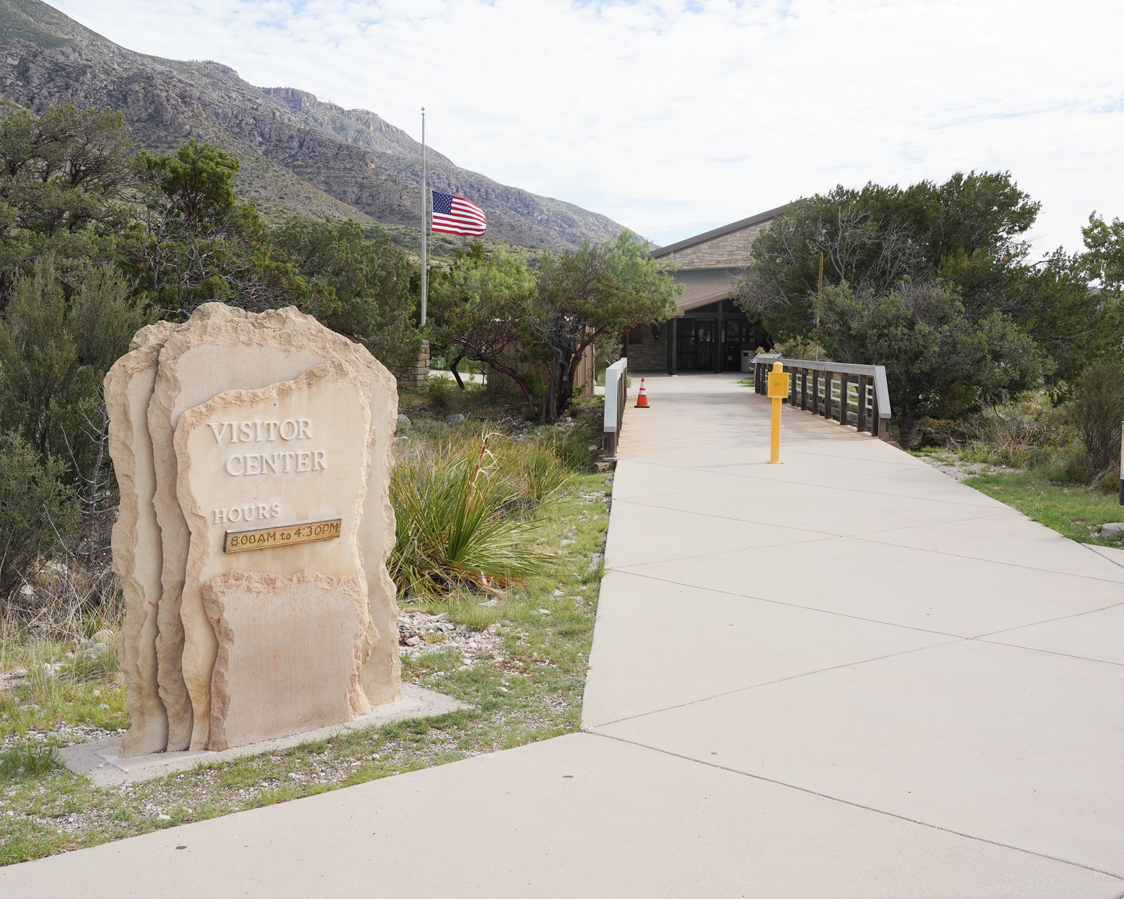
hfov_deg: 43.8
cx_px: 556
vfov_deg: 35.7
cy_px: 448
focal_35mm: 42
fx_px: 1397
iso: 100
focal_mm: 37
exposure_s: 1/100
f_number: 13
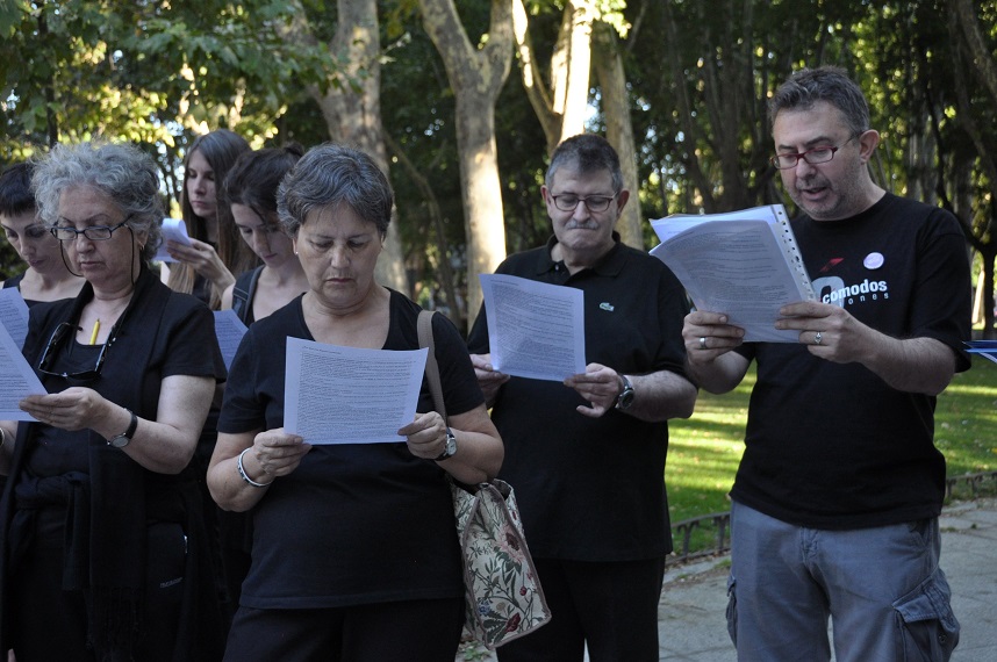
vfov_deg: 30.8
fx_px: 1203
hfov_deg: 45.0
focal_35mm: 44
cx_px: 498
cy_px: 331
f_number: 4
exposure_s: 1/320
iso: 800
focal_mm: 29
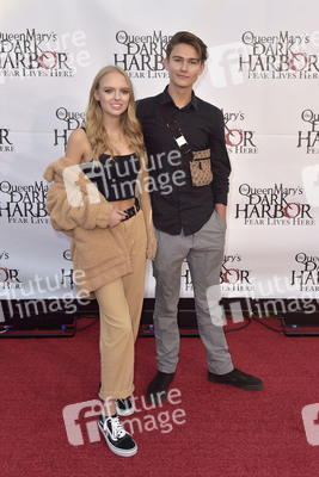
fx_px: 478
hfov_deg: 36.9
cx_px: 160
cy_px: 238
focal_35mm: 36
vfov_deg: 53.1
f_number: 5.6
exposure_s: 1/250
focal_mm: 36
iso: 200
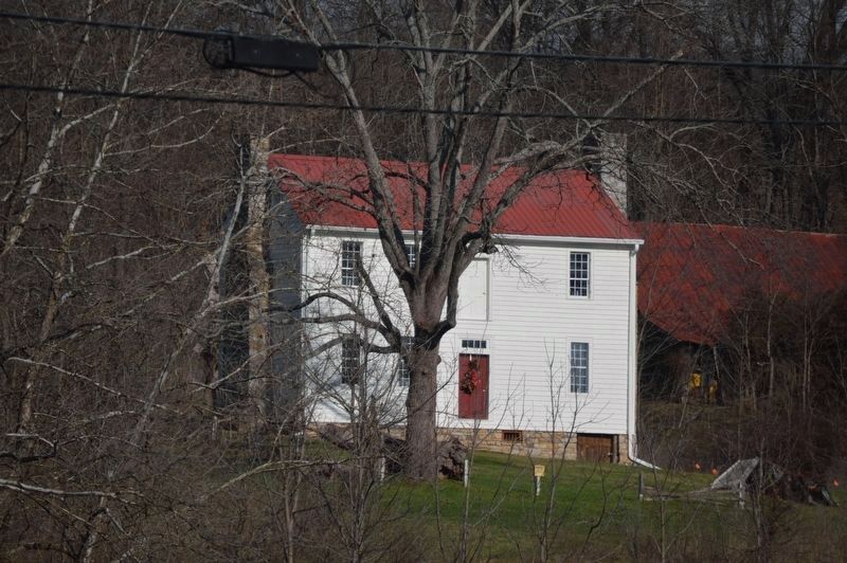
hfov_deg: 6.9
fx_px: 7052
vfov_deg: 4.6
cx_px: 424
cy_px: 282
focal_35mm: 300
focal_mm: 200
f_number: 5.6
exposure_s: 1/2000
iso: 160
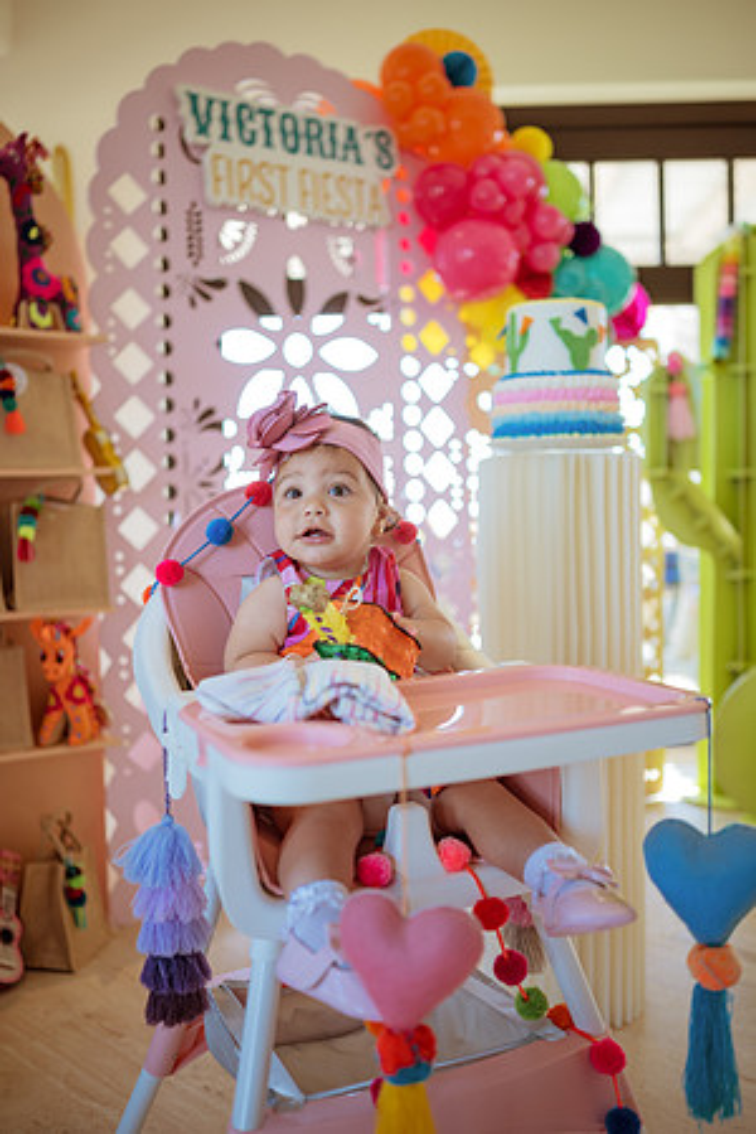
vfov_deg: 54.4
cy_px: 567
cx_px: 378
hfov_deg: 37.9
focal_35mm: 35
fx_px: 1102
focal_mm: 35
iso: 250
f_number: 1.8
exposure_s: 1/250
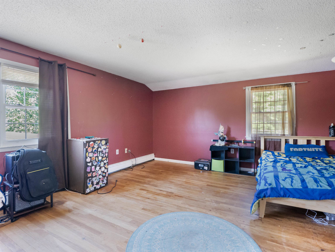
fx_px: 155
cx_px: 168
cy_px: 126
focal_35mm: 16
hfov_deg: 94.5
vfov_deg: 78.2
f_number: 2.8
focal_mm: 8
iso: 3200
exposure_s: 1/30
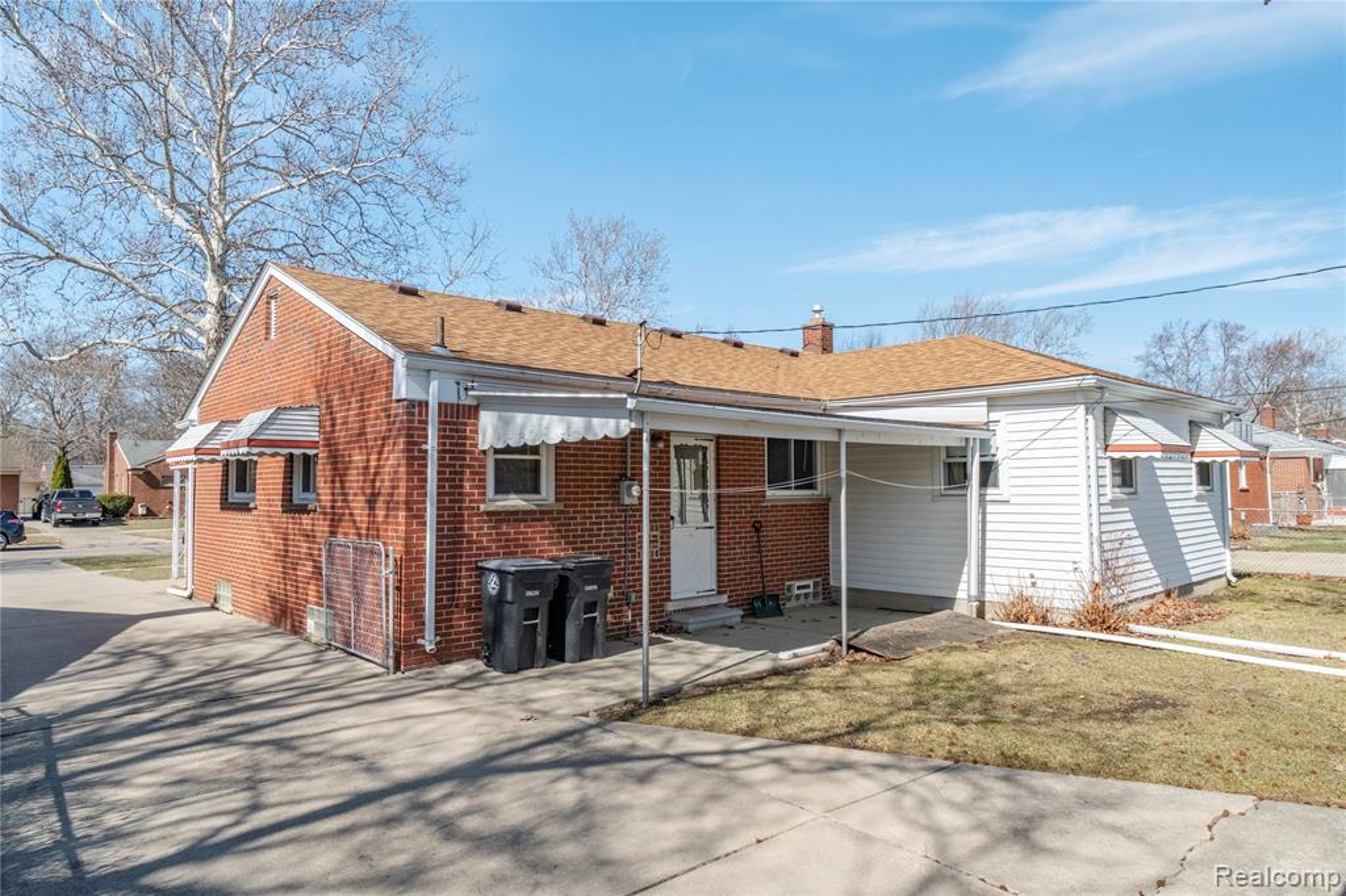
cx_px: 673
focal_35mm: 22
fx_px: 822
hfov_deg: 78.6
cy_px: 448
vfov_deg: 57.2
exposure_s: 1/500
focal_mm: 14.6
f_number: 6.4
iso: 500
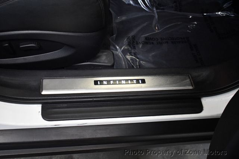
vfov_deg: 31.2
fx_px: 285
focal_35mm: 43
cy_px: 80
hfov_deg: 45.5
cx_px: 120
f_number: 4.2
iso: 3200
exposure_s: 1/100
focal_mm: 29
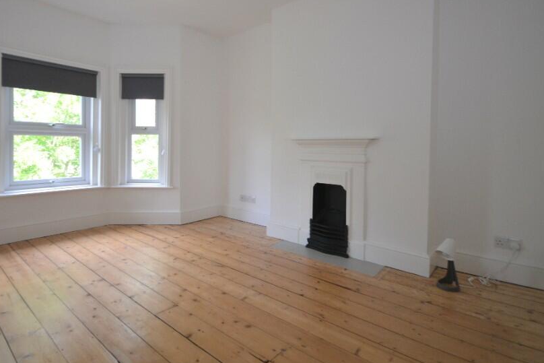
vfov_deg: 64.1
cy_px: 148
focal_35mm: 19
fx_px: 287
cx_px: 211
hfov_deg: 85.5
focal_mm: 10
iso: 720
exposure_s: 1/60
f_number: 4
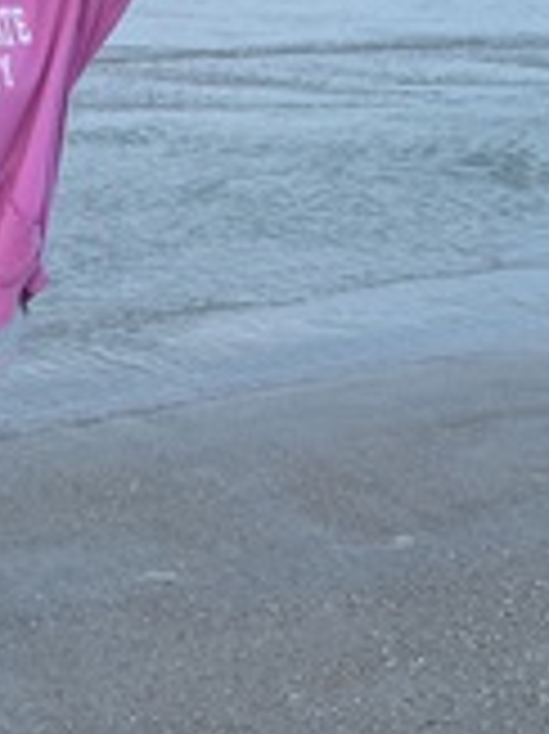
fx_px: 1694
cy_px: -203
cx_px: 245
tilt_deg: +0.9
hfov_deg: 18.4
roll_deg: -0.1
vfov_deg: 22.1
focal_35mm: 80
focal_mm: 5.7
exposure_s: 1/287
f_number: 1.5
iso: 40
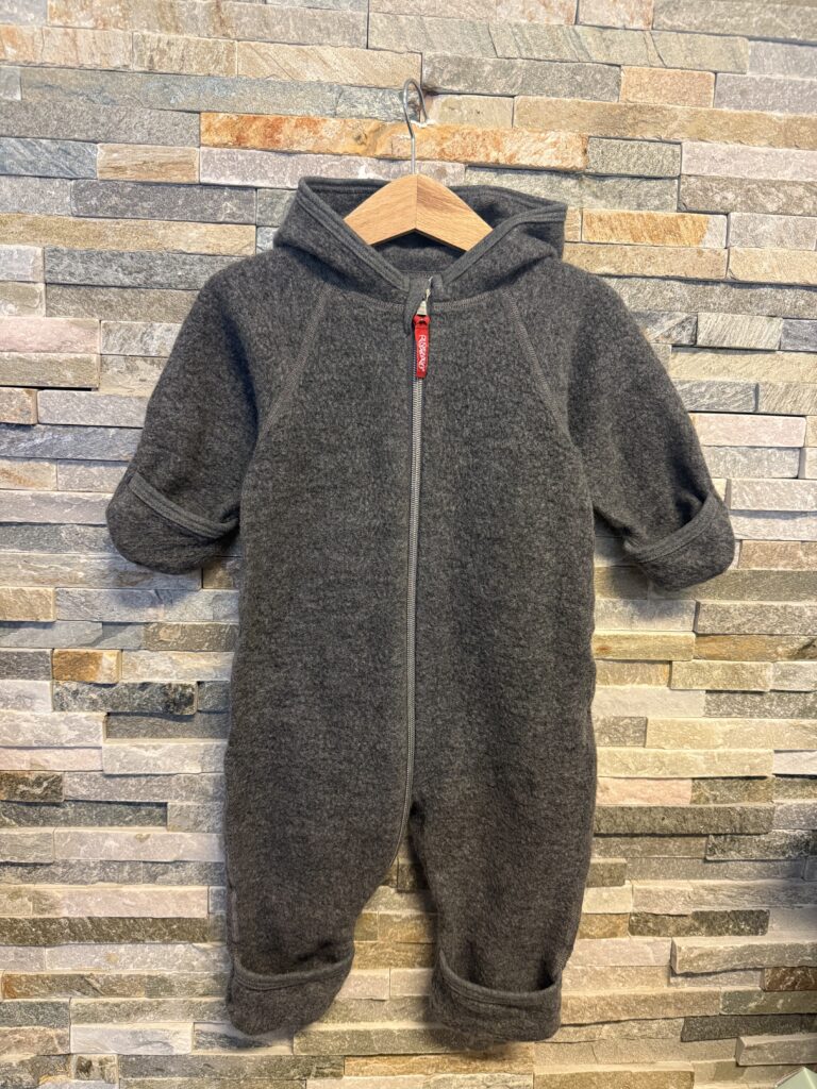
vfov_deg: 71.6
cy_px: 544
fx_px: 755
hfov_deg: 56.8
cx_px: 408
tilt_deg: -7.7
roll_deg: -2.0
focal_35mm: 24
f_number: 1.78
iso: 400
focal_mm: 6.76
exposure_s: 1/50
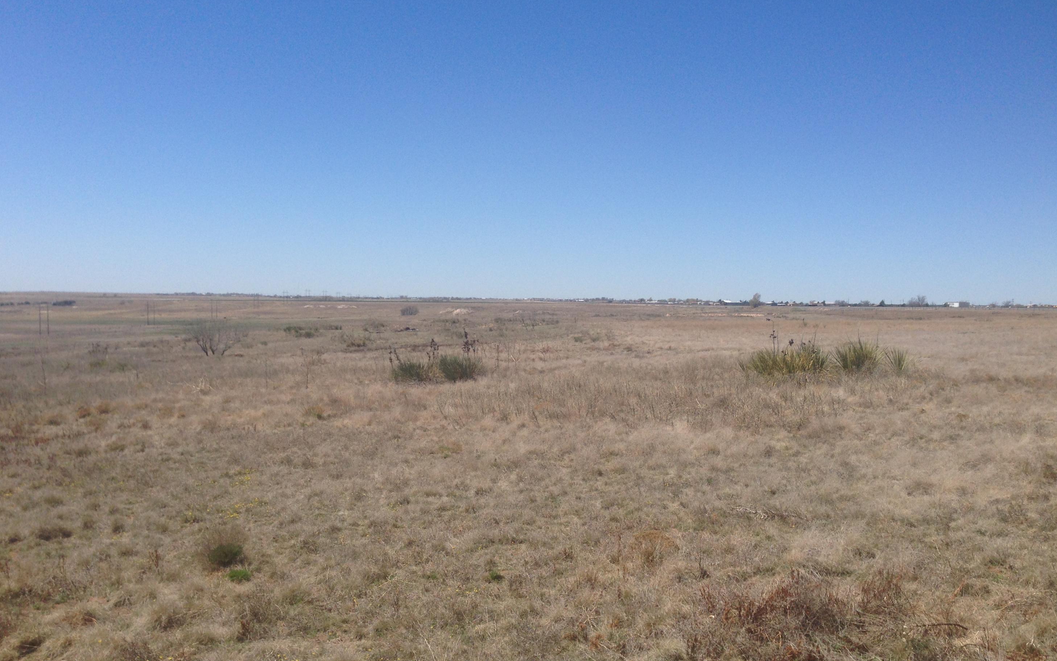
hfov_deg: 54.0
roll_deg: -0.1
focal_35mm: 36
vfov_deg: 35.3
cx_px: 532
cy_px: 313
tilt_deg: -2.6
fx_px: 1037
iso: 50
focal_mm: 4.12
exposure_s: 1/2463
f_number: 2.4
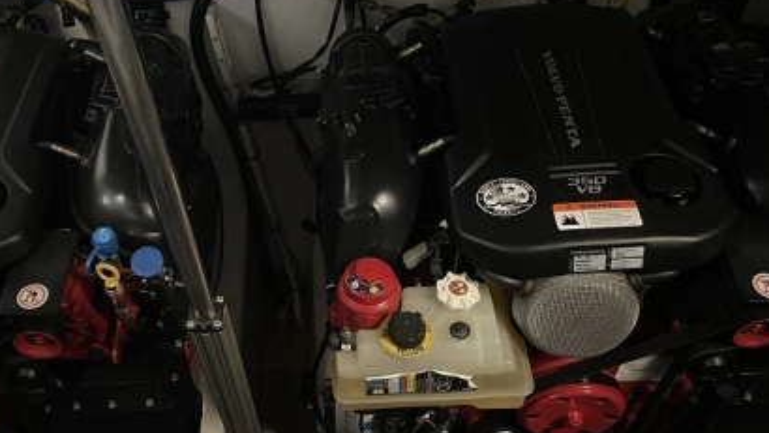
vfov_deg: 31.2
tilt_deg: -51.4
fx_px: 775
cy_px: 211
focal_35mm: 38
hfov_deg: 52.2
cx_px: 289
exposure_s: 1/15
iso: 1250
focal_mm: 4.2
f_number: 1.6
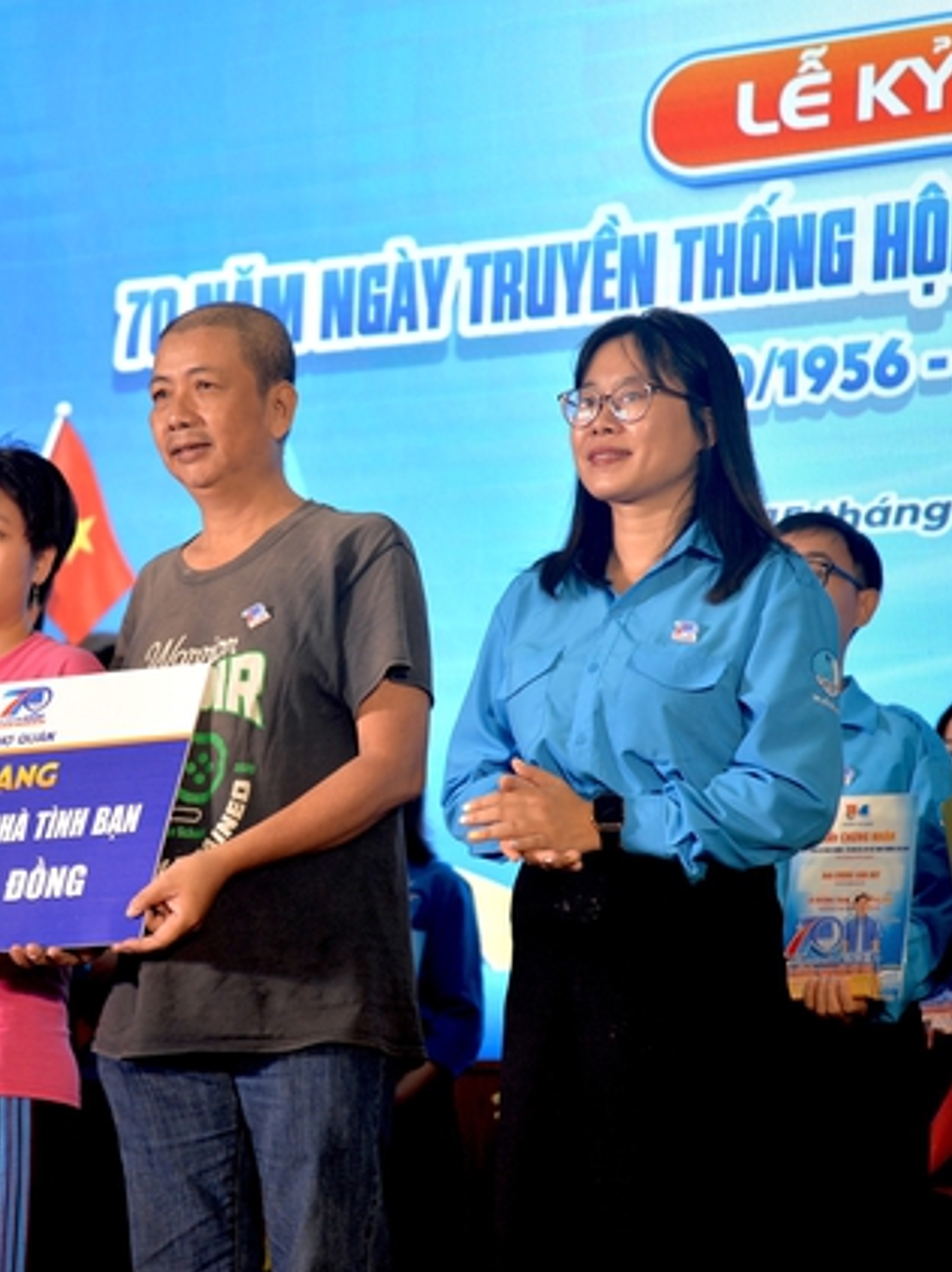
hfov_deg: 11.9
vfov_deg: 15.9
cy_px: 638
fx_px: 4552
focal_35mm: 124
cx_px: 271
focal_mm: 85
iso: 400
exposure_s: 1/125
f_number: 4.5
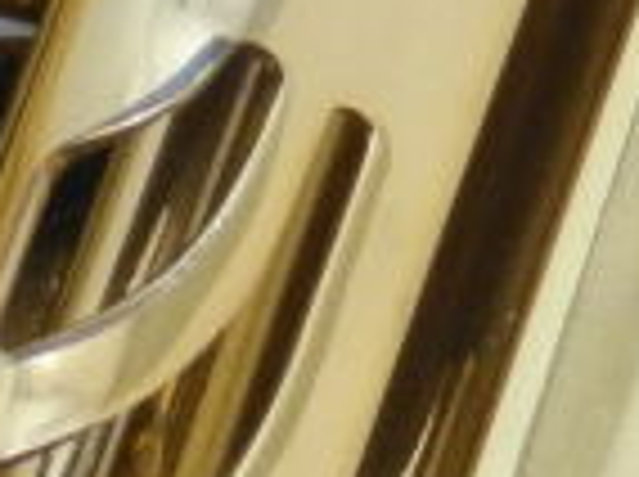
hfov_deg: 1.2
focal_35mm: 1687
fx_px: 31089
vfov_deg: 0.9
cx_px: 554
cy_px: 770
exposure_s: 1/30
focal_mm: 42.4
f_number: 5.1
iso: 400
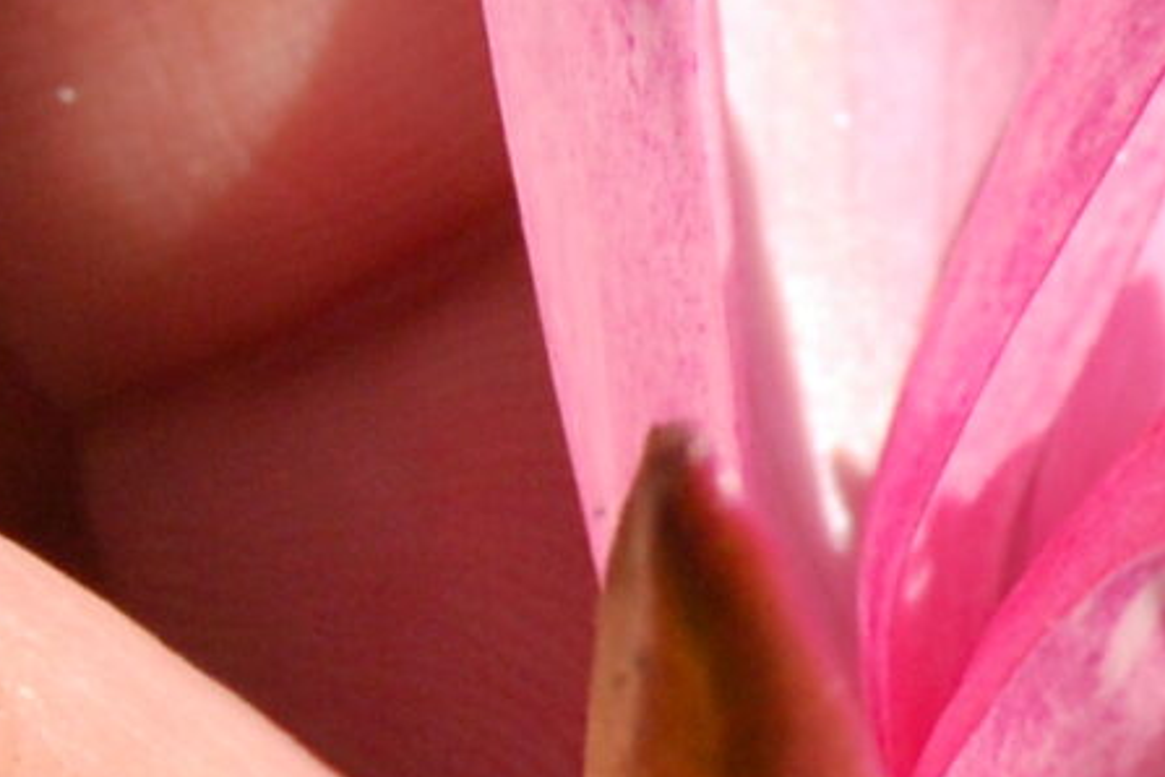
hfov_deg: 5.2
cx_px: 1710
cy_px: 853
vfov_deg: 3.5
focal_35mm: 395
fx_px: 12782
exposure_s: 1/640
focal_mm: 46
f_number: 13
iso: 800
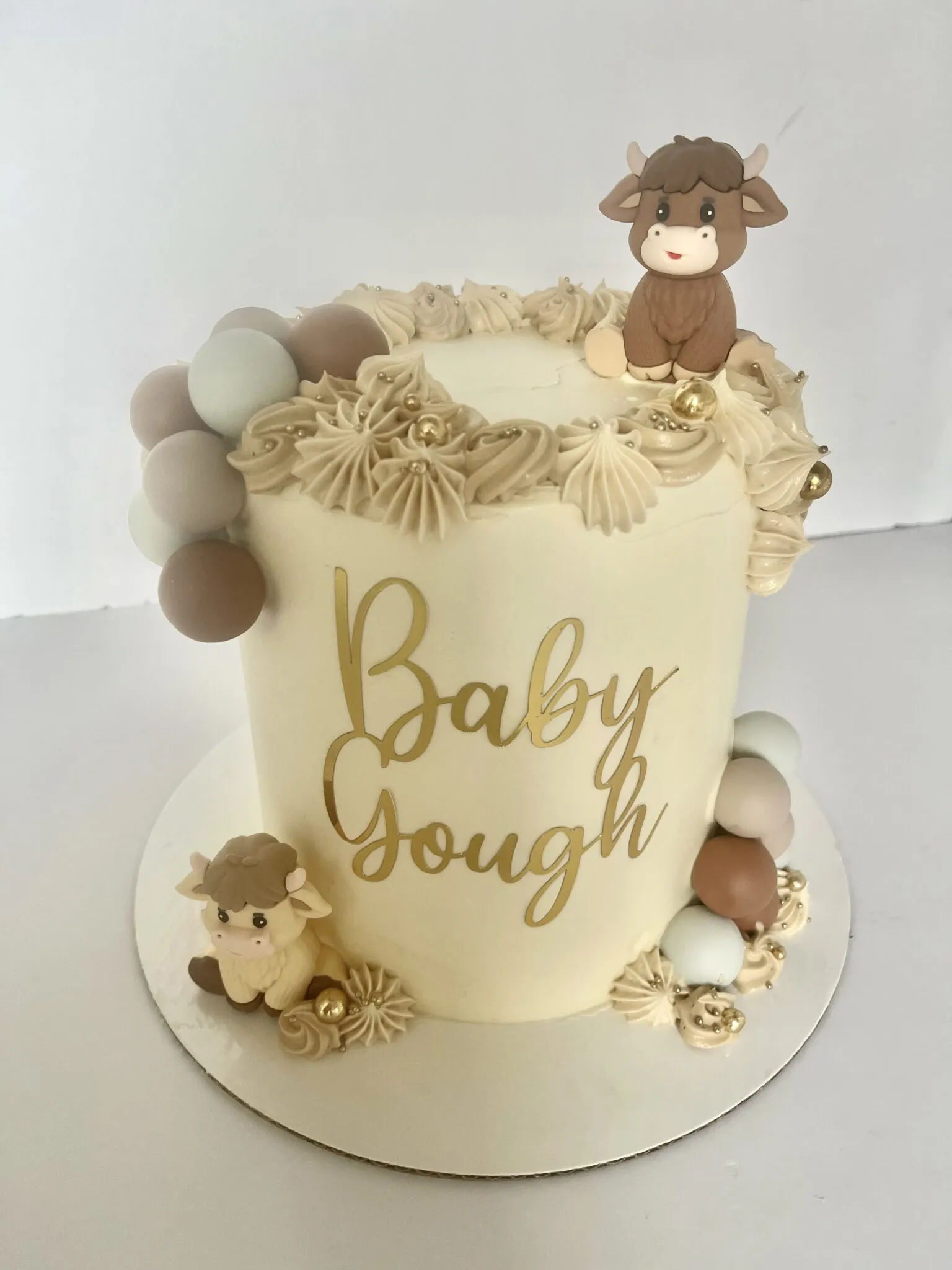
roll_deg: +0.3
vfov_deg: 67.3
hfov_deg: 53.1
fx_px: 953
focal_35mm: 26
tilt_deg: -32.8
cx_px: 476
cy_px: 635
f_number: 1.6
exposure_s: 1/121
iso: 125
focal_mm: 5.1
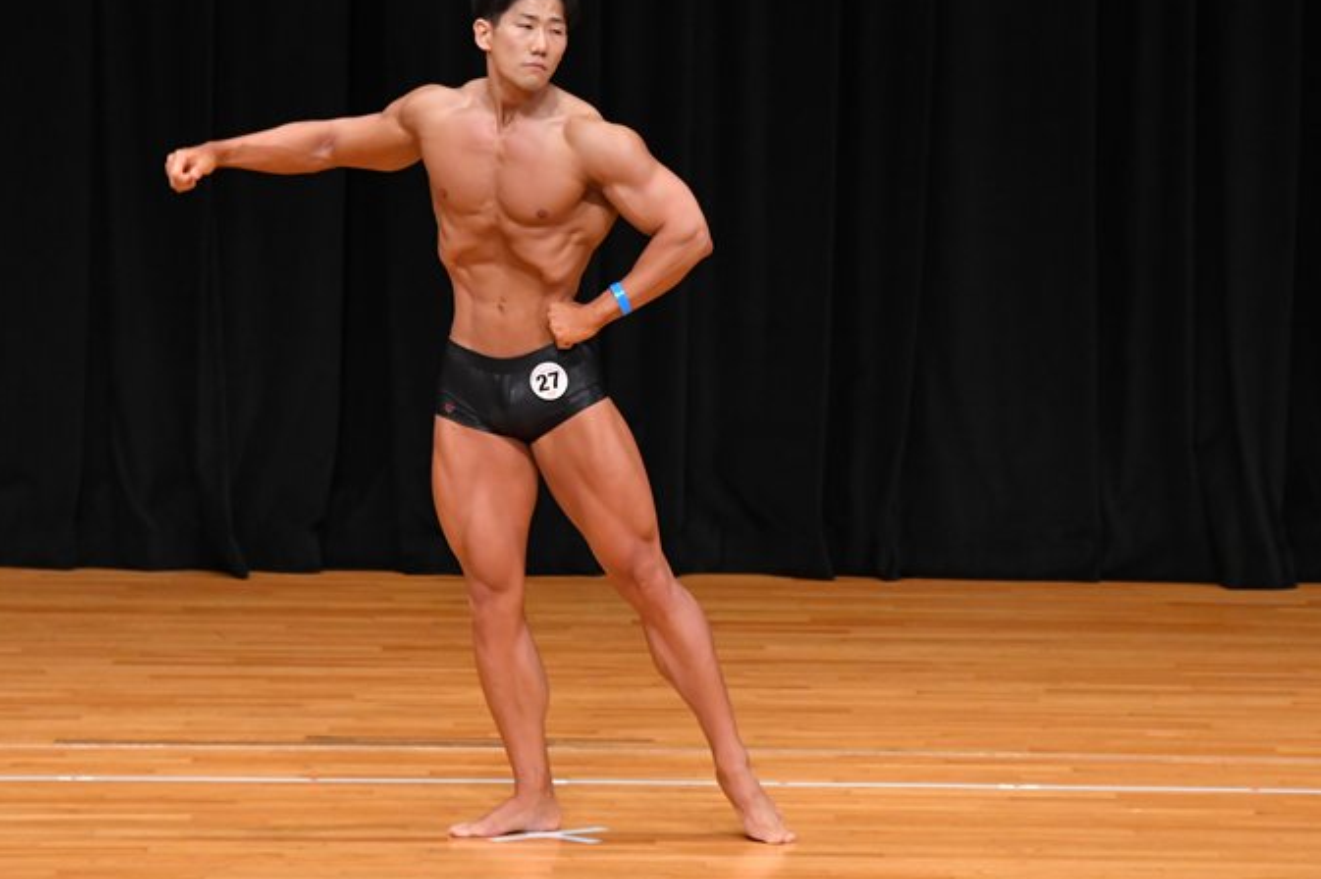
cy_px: 394
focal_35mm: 311
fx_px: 11406
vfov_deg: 4.4
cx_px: 719
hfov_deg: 6.6
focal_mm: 180
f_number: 5.6
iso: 3200
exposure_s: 1/400
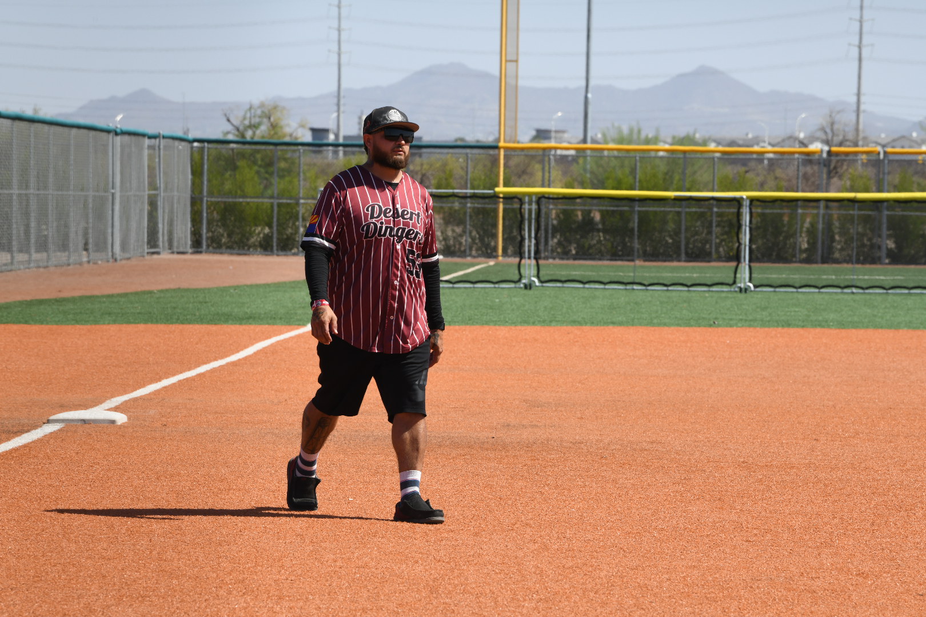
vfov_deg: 6.9
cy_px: 308
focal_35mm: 200
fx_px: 5144
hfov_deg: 10.3
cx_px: 463
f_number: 11
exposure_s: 1/500
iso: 400
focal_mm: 200
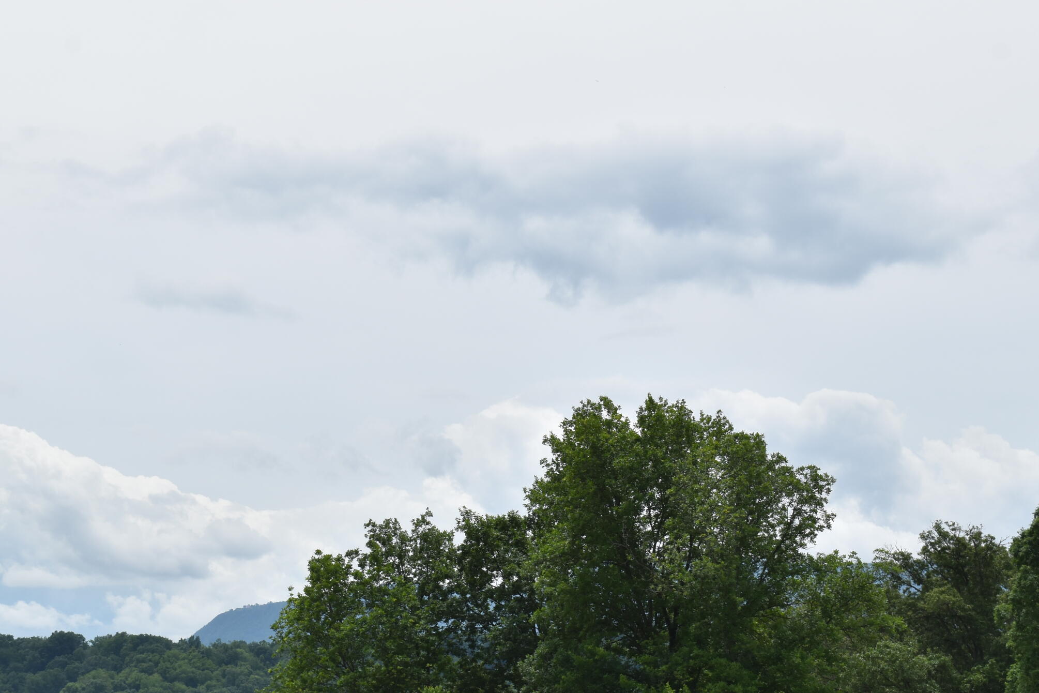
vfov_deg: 13.3
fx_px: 2972
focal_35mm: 103
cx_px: 511
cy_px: 487
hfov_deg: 19.8
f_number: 13
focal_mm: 46
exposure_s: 1/200
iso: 100
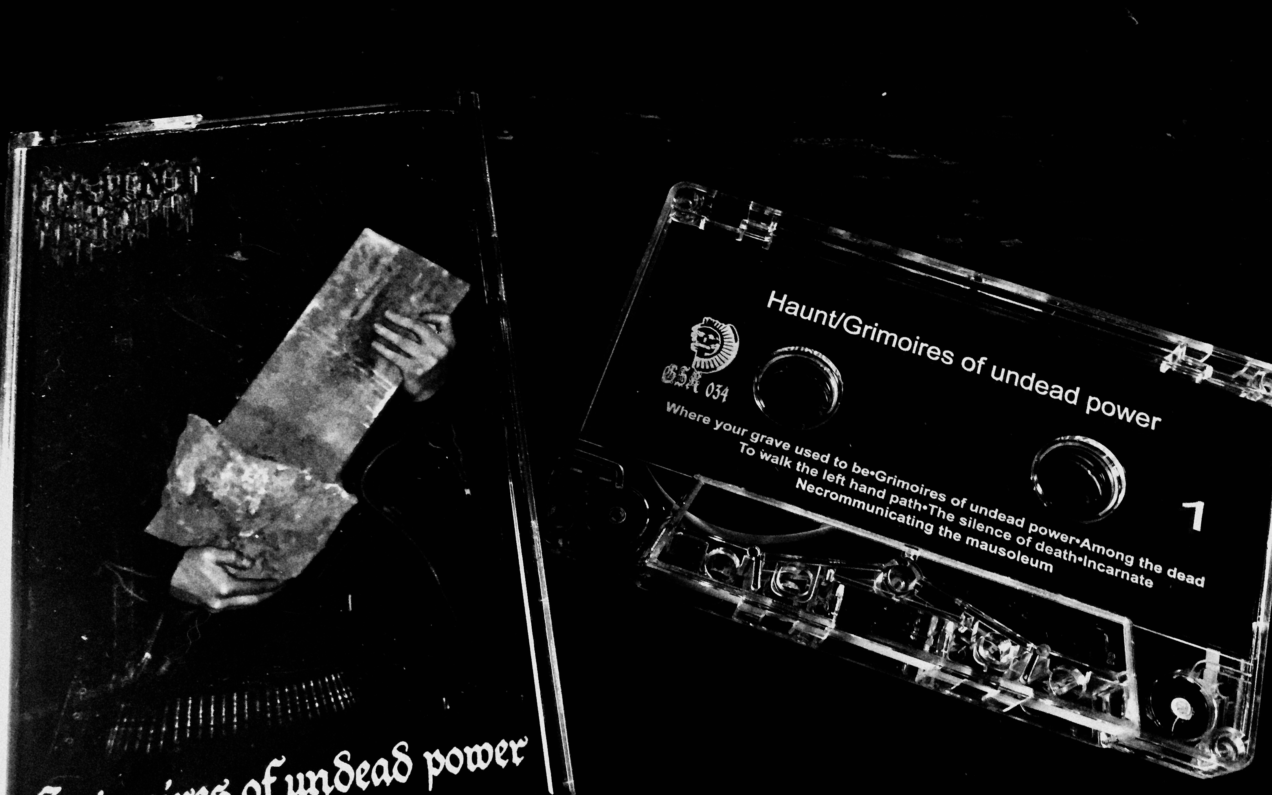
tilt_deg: -68.8
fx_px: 1075
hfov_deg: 61.2
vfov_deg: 40.5
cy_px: 466
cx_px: 636
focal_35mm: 31
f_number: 2.2
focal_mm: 4.15
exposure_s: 1/15
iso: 250
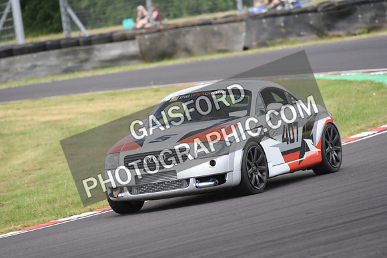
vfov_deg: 3.4
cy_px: 129
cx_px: 194
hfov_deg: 5.2
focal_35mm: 400
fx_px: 4301
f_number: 5.6
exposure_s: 1/1000
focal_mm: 400
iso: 2000
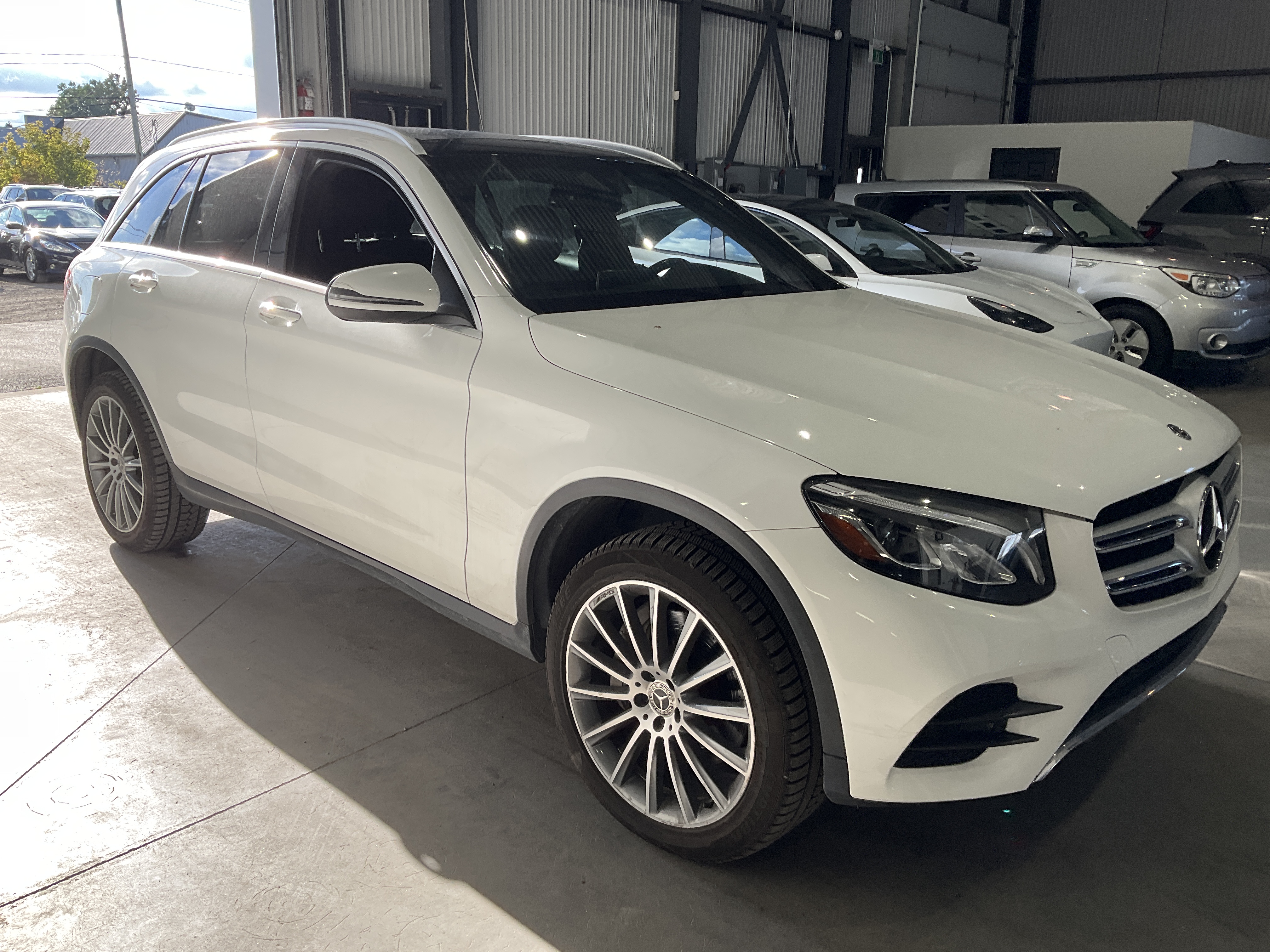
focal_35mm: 29
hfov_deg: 61.7
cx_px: 635
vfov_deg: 48.2
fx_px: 1064
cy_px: 476
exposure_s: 1/391
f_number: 1.8
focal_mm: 3
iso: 25
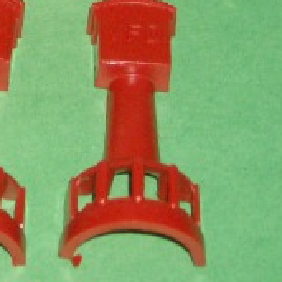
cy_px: -61
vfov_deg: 7.5
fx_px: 2129
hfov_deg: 7.5
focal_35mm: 231
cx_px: -139
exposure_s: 1/91.3
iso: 200
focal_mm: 11.6
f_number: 3.7
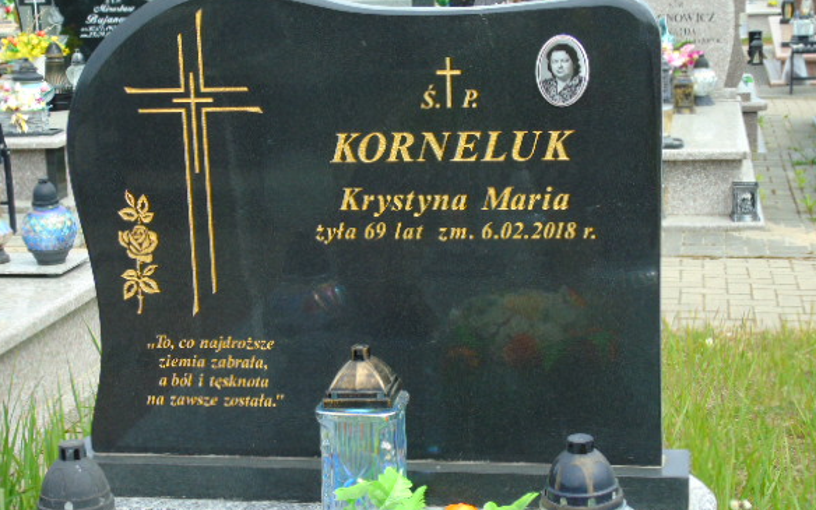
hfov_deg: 28.6
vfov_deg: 18.1
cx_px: 402
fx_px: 1601
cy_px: 284
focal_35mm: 72
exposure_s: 1/200
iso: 80
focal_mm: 11
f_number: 4.5
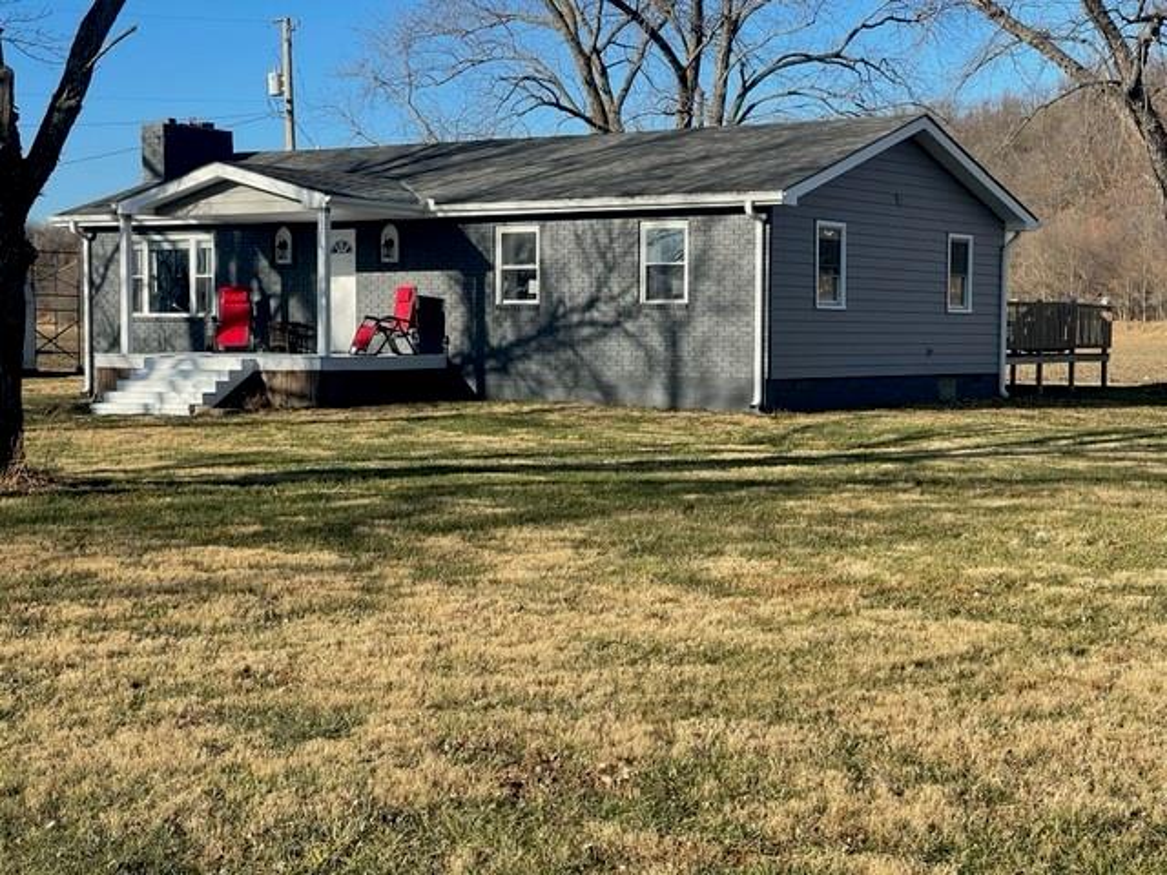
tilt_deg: -3.0
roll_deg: -0.3
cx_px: 584
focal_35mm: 64
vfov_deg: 22.9
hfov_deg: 30.3
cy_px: 438
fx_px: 2158
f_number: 2.2
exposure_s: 1/847
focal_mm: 7.5
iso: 20
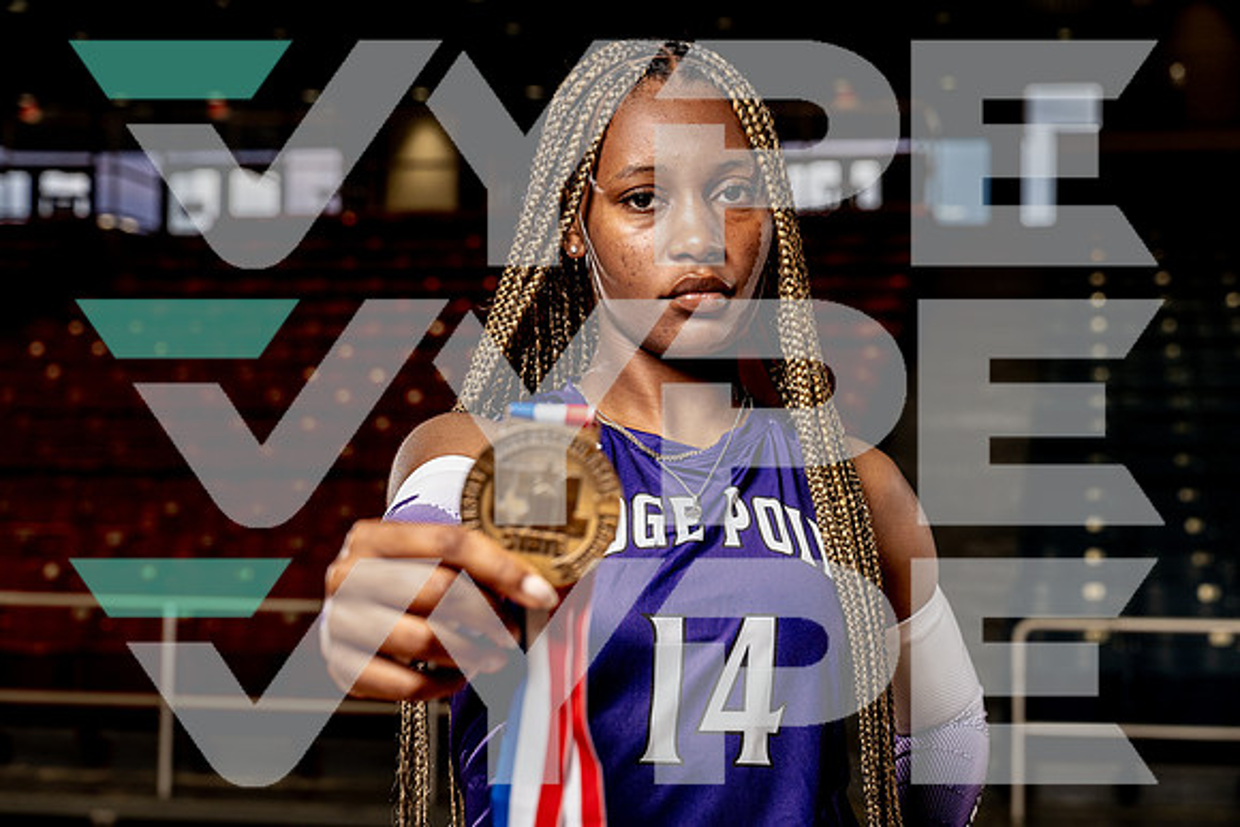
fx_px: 2412
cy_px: 414
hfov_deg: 28.8
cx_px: 620
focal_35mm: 70
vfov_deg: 19.5
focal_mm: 70
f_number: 5.6
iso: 640
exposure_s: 1/250
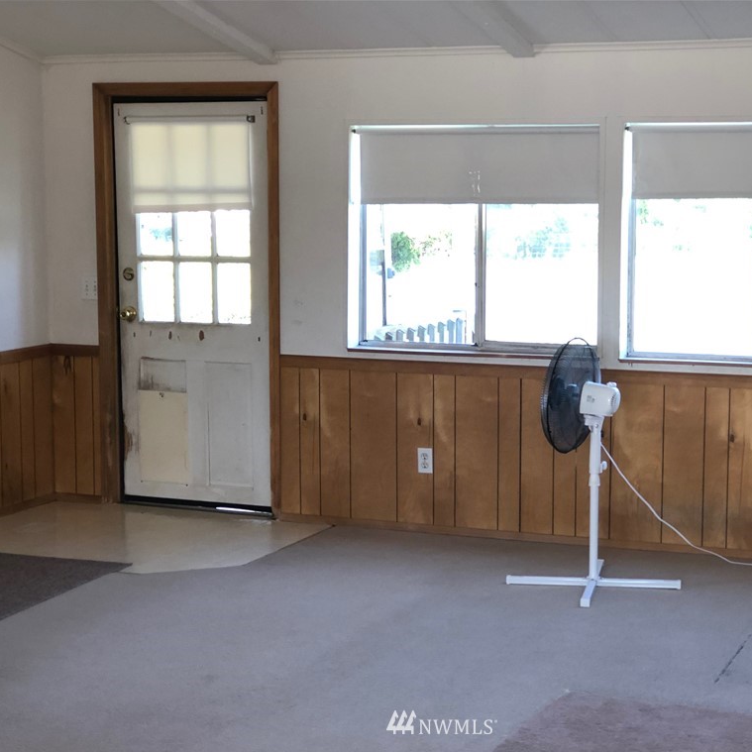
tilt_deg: -8.7
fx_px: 1671
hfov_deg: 25.3
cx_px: 442
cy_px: 379
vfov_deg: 25.4
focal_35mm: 68
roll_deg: +0.1
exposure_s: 1/30
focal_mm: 6.6
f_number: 2.8
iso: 64
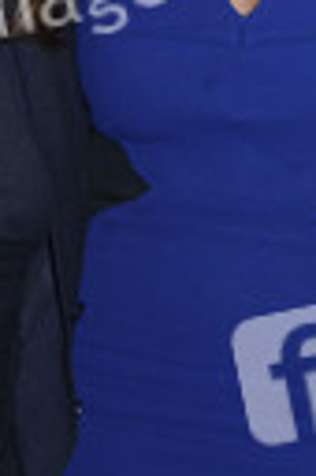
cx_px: 87
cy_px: 171
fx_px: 2310
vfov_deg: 11.8
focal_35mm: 175
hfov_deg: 7.8
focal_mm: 56
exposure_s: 1/250
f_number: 7.1
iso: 500
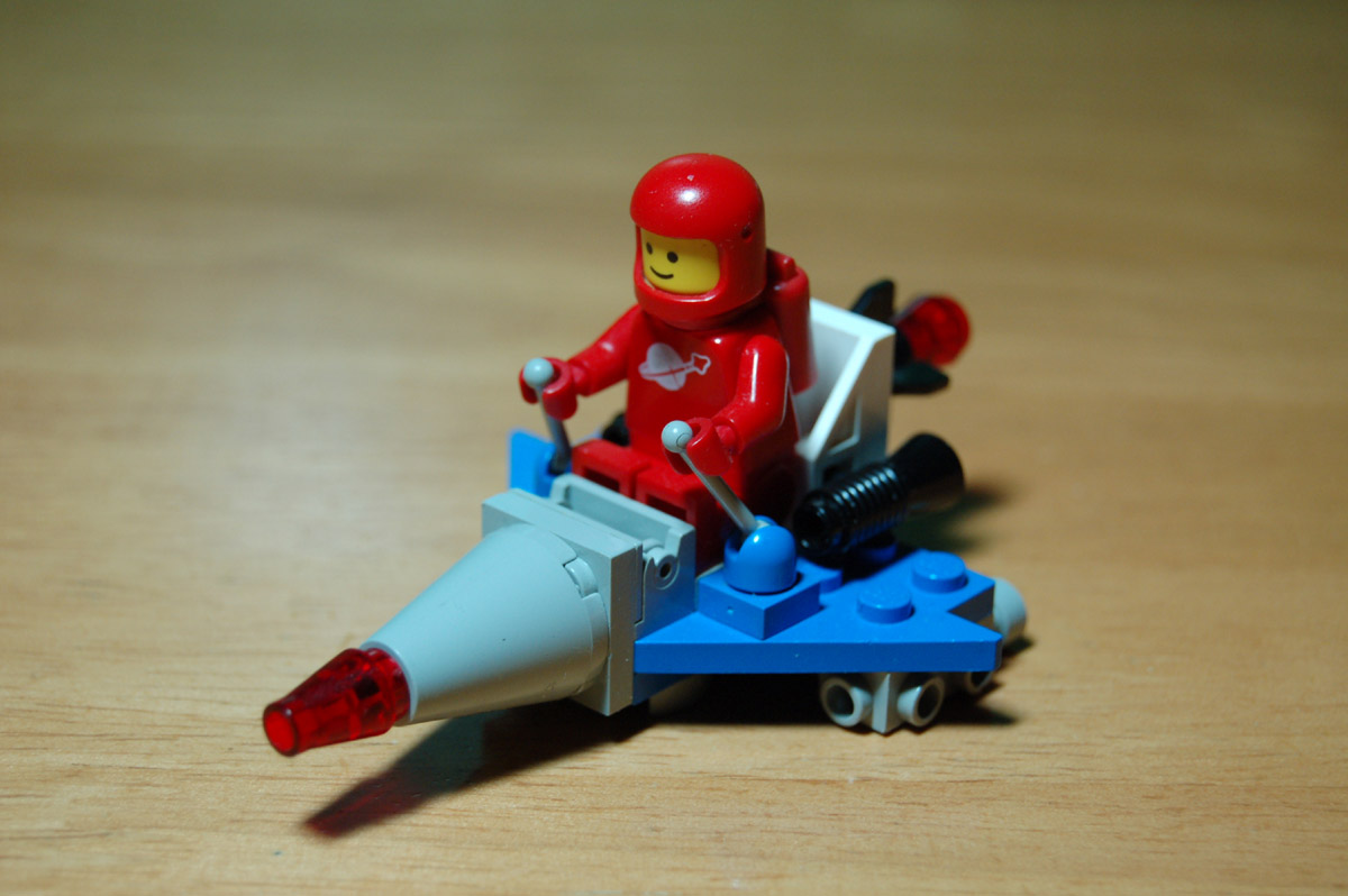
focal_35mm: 82
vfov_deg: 16.5
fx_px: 3087
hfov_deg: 24.6
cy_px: 448
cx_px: 674
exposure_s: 1/30
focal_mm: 55
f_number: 5.6
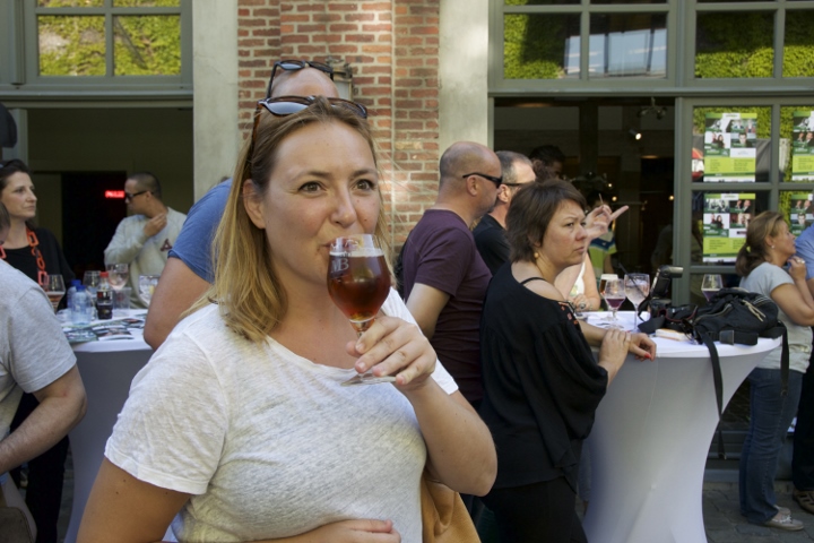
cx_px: 407
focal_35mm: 36
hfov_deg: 53.1
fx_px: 814
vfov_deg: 36.9
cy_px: 272
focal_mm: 24
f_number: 5.6
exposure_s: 1/200
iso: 400
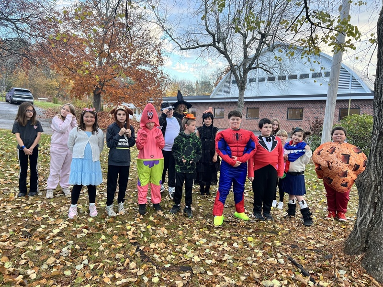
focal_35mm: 26
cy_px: 144
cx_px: 192
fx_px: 288
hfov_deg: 67.3
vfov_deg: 53.1
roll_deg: -2.4
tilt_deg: -5.1
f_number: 1.5
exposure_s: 1/157
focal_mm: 5.7
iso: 64
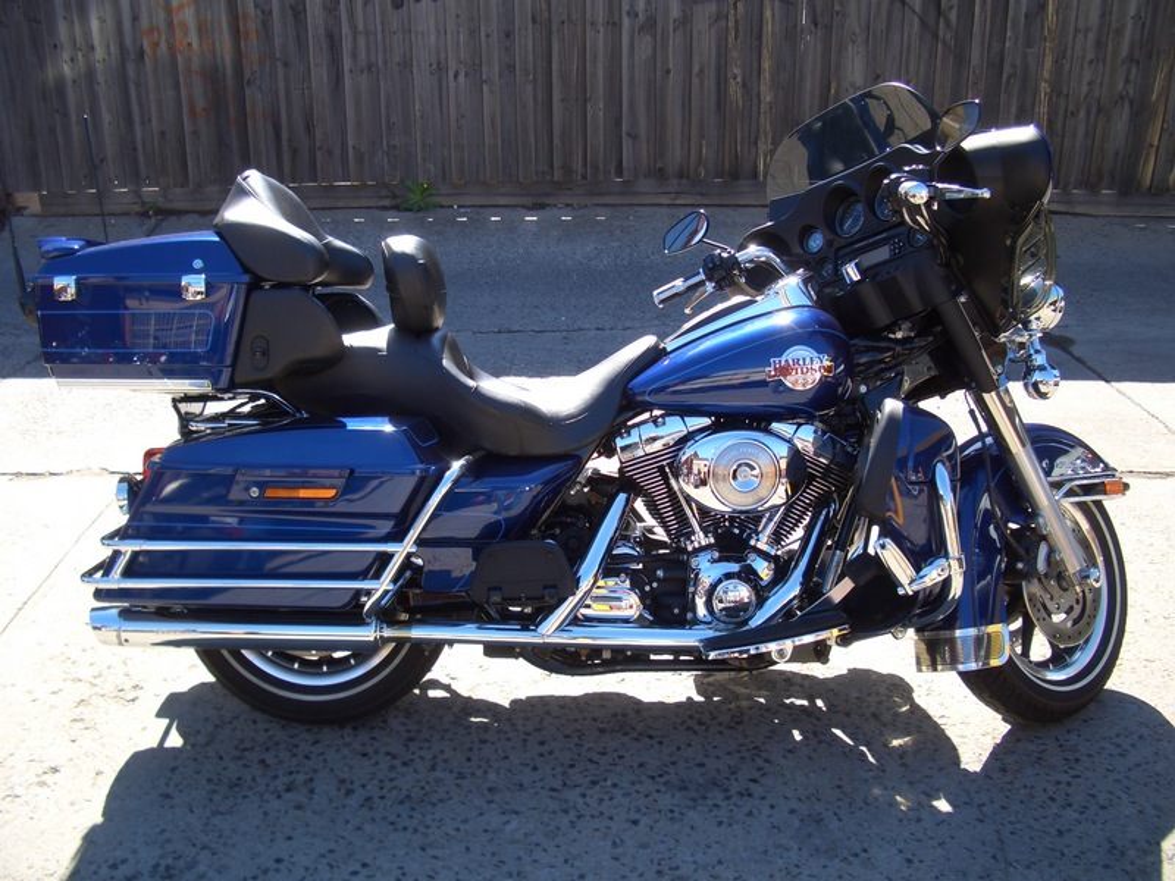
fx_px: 1188
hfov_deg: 52.6
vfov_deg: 40.7
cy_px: 440
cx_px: 588
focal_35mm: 35
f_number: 2.6
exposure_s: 1/250
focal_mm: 5.8
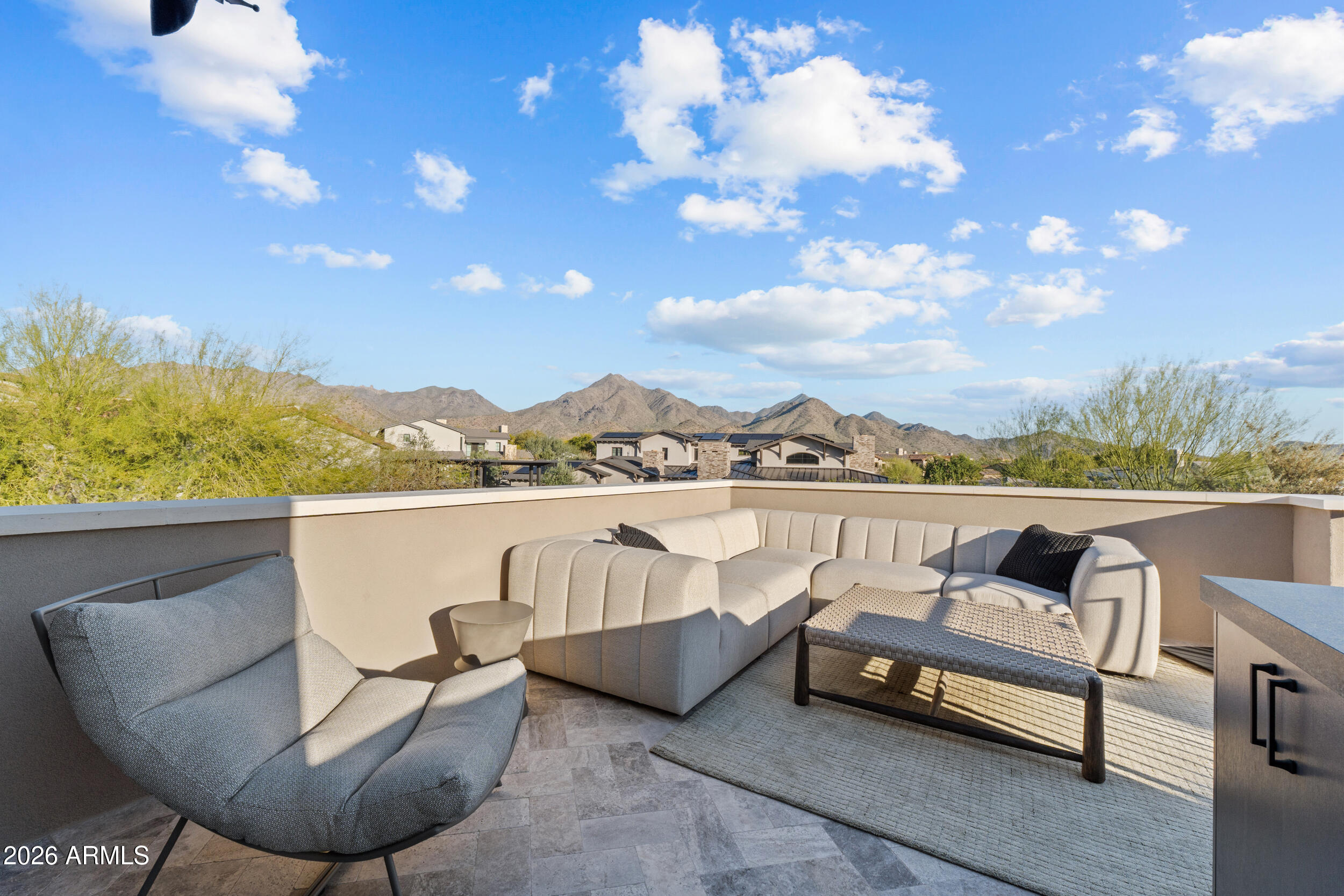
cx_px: 672
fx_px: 560
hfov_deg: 100.4
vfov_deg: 77.3
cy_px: 448
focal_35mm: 15
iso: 250
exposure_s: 1/100
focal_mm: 10
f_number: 9
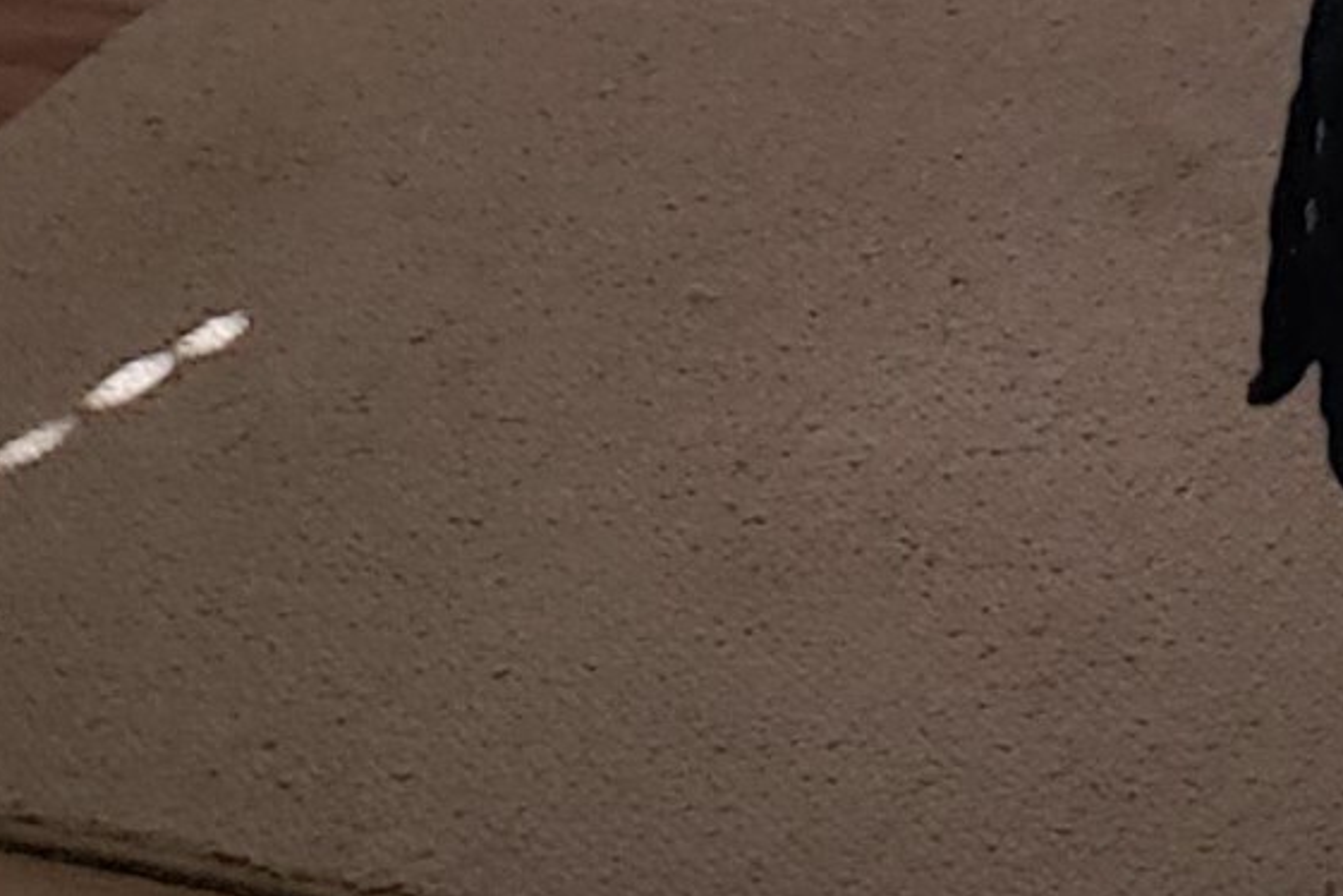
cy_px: -1687
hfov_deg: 13.7
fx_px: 5521
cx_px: 1288
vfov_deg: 8.1
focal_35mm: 148
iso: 125
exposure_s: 1/60
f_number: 2.4
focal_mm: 4.3
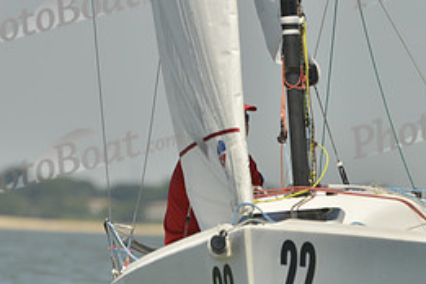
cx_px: 268
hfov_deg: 2.3
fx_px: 10519
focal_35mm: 889
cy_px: 224
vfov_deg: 1.5
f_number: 6.3
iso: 200
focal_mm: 400
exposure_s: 1/1250
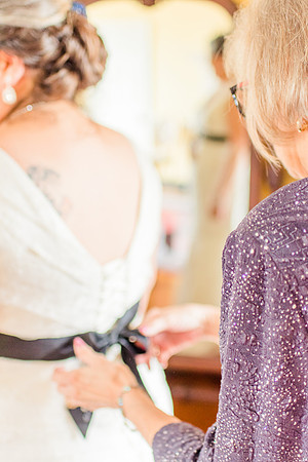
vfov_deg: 37.9
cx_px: 154
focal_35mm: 52
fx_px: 674
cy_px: 231
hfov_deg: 25.8
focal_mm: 35
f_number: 2
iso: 800
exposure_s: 1/100
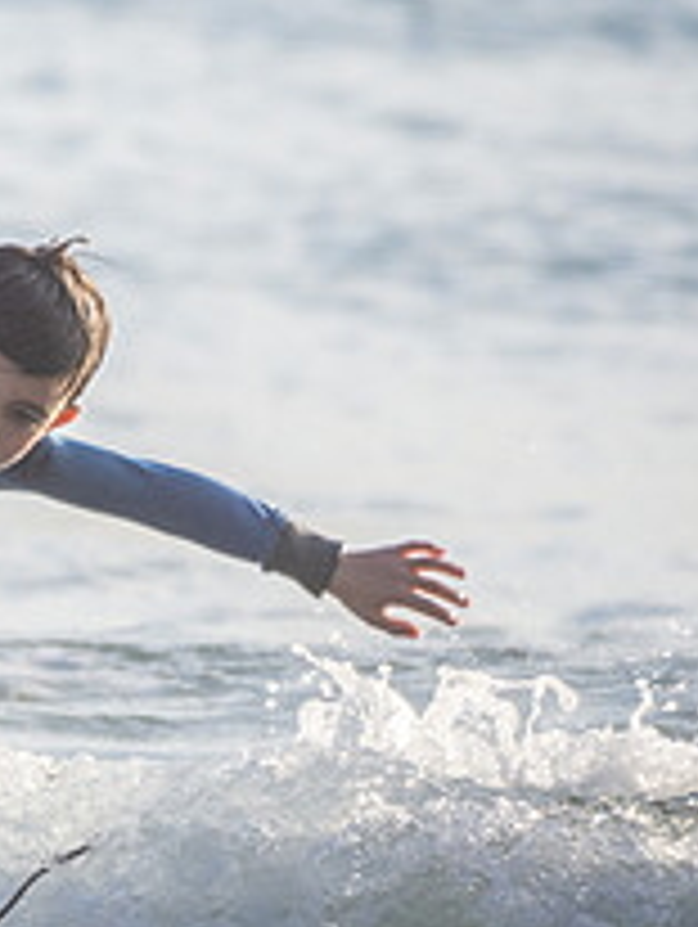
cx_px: -572
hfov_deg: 0.7
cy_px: 506
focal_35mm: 2029
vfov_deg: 1.0
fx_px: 54438
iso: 125
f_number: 5.6
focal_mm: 500
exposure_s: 1/500
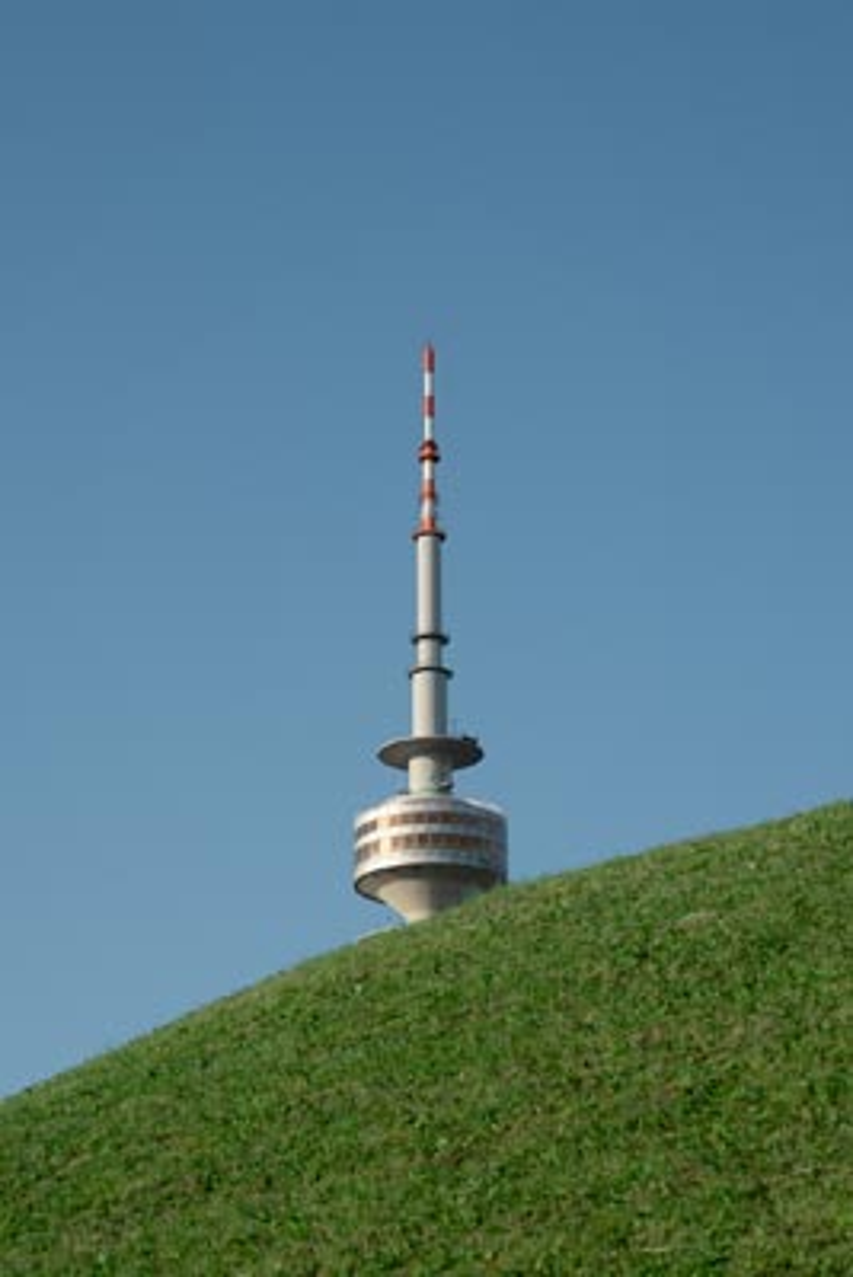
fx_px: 2486
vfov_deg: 28.8
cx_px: 426
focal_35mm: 70
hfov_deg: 19.5
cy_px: 638
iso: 320
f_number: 6.3
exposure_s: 1/1600
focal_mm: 70
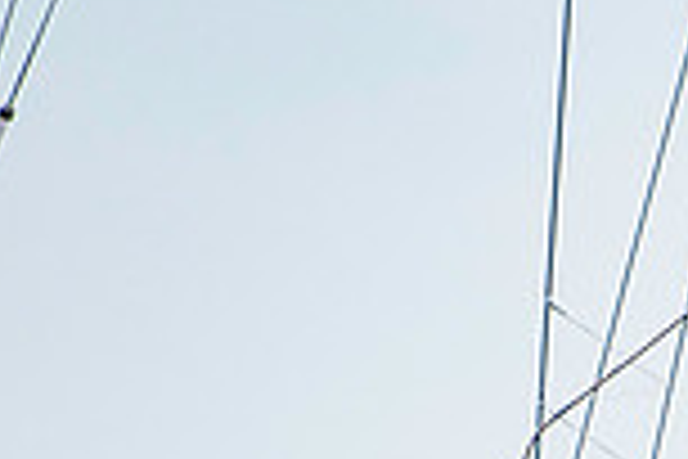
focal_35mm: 2274
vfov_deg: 0.6
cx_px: 818
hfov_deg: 0.9
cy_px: 781
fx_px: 43455
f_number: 5
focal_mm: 400
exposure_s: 1/3200
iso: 400
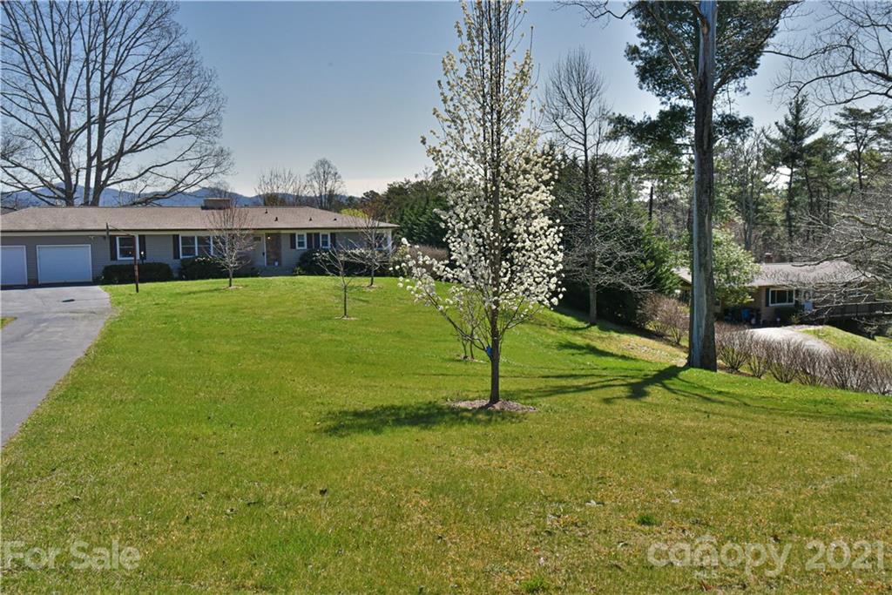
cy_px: 298
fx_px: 942
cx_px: 446
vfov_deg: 35.1
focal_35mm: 38
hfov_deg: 50.7
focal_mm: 38
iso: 1600
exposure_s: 1/640
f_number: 13
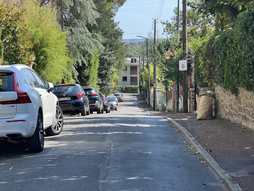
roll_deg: +0.0
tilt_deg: -4.5
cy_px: 96
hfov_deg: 25.3
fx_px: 565
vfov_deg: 19.1
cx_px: 127
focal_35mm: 77
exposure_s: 1/198
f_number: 2.8
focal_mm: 9
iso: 32
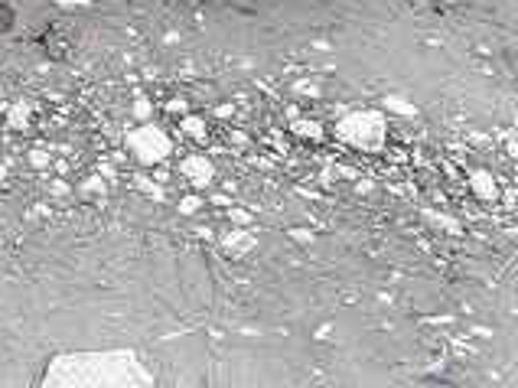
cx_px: -231
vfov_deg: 12.2
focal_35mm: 112
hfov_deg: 16.2
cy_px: -292
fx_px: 1675
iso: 64
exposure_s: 1/100
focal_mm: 3.6
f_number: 1.9
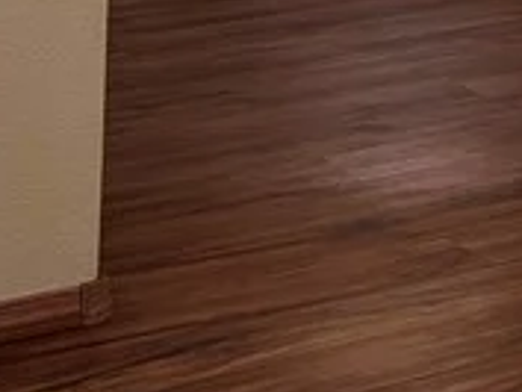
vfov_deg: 8.9
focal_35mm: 150
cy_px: -548
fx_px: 2263
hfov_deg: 11.9
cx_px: 997
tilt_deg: -0.8
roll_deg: -1.9
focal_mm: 5.7
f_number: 1.5
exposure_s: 1/60
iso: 125
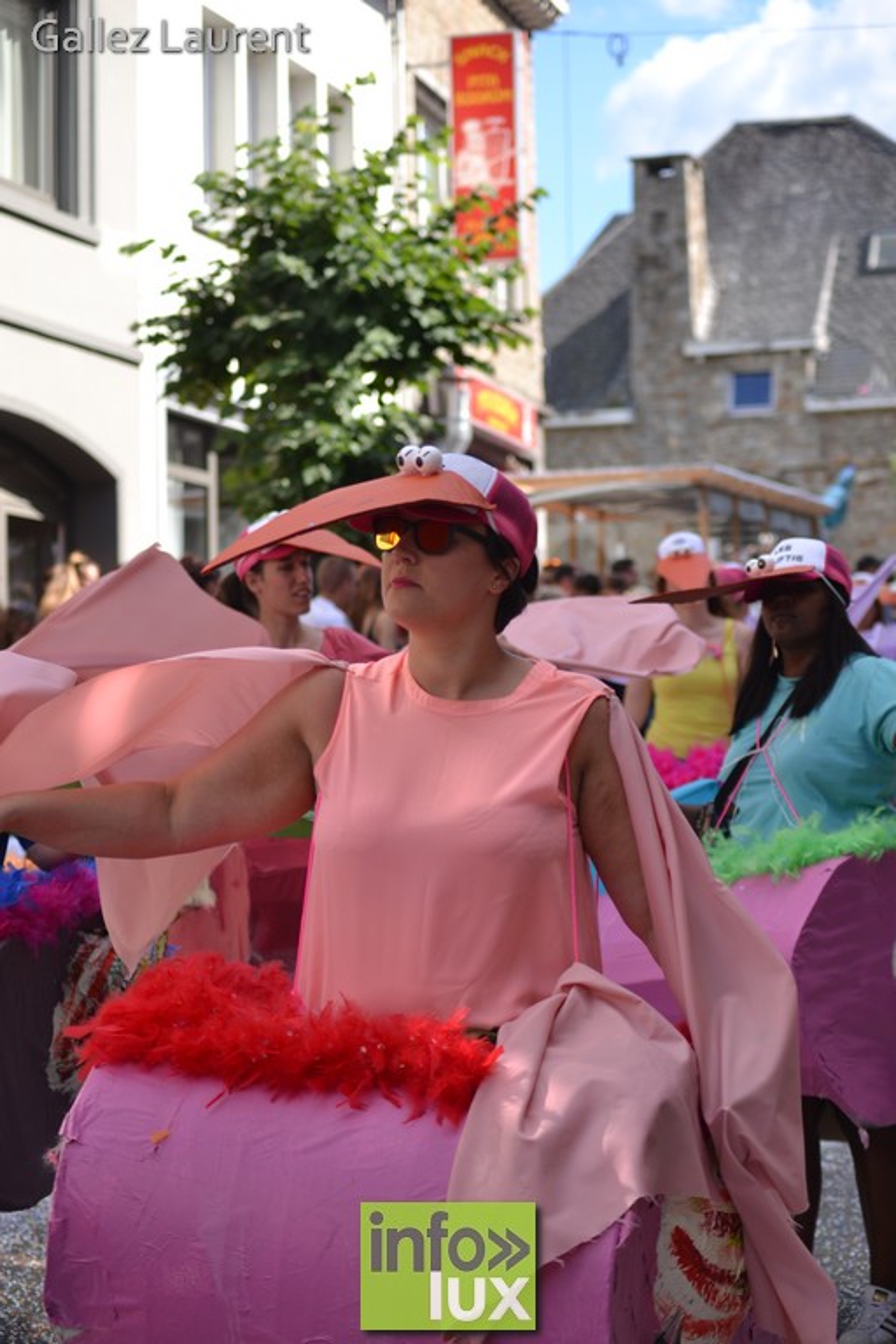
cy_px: 672
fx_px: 2800
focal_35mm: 75
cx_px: 448
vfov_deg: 27.0
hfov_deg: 18.2
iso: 100
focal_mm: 50
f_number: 2.8
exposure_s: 1/640
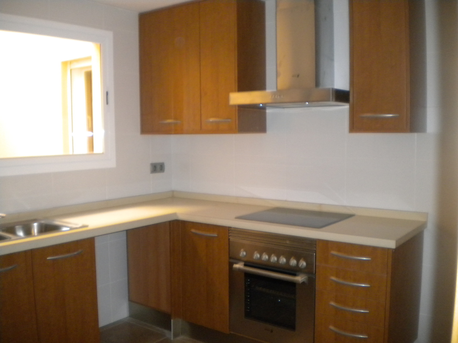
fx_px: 463
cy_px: 172
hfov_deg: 52.6
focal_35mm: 35
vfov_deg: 40.7
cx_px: 229
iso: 400
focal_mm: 6.3
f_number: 3.1
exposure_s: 1/30
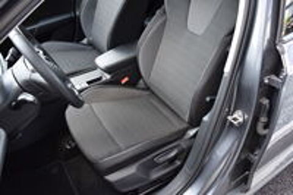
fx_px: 244
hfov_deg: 62.0
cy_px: 98
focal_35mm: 30
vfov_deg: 43.5
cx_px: 146
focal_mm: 20
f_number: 4
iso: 560
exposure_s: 1/60
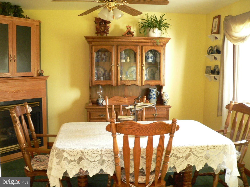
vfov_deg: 39.7
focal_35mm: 36
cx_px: 125
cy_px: 94
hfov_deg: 51.4
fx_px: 260
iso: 200
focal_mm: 6
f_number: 2.8
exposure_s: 1/8
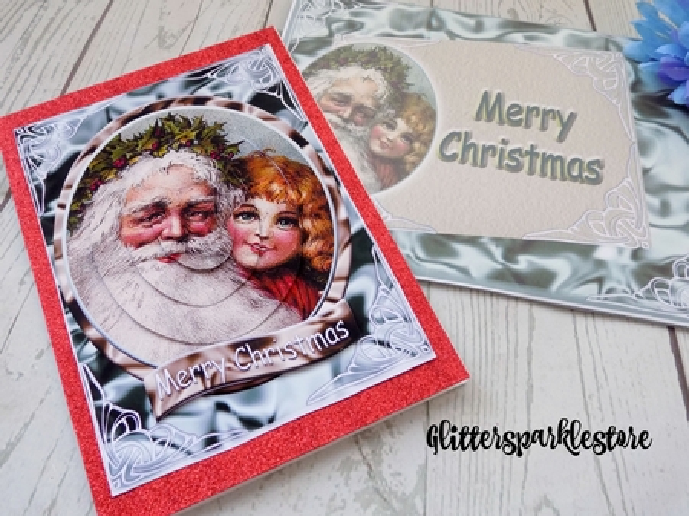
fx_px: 597
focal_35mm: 30
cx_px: 344
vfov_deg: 46.8
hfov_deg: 60.0
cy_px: 258
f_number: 3.3
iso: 180
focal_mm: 5.3
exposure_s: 1/30
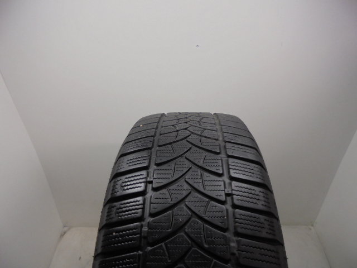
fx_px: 268
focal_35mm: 26
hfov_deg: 67.3
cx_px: 178
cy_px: 134
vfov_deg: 53.1
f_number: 3.5
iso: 100
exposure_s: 1/40
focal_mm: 4.6
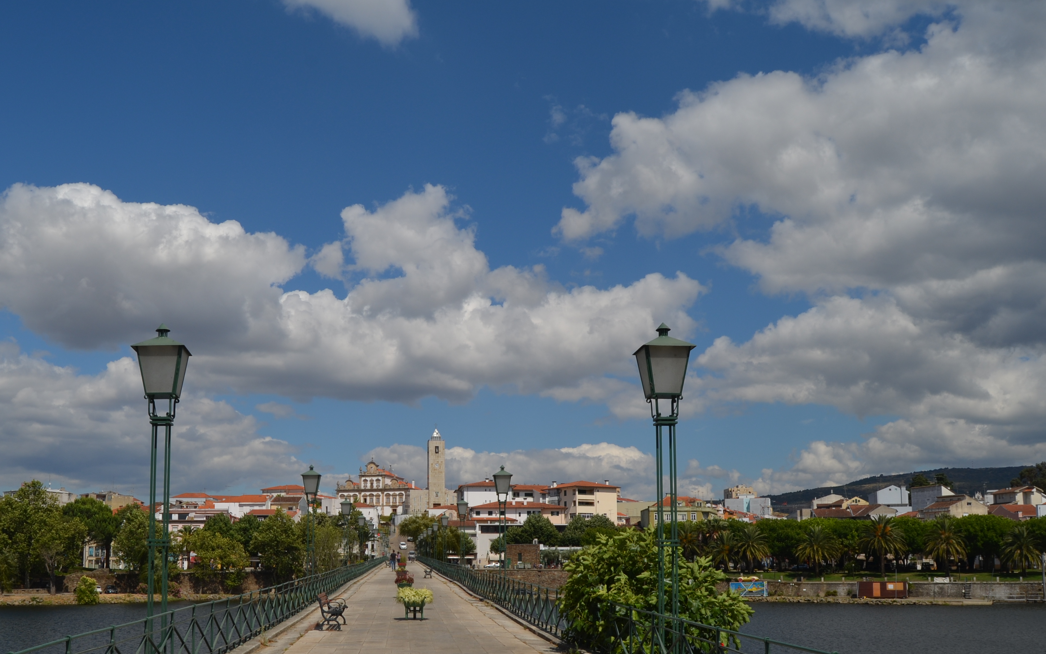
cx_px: 406
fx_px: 998
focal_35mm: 35
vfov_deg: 35.9
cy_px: 439
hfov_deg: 54.8
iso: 100
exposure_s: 1/400
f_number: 10
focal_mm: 18
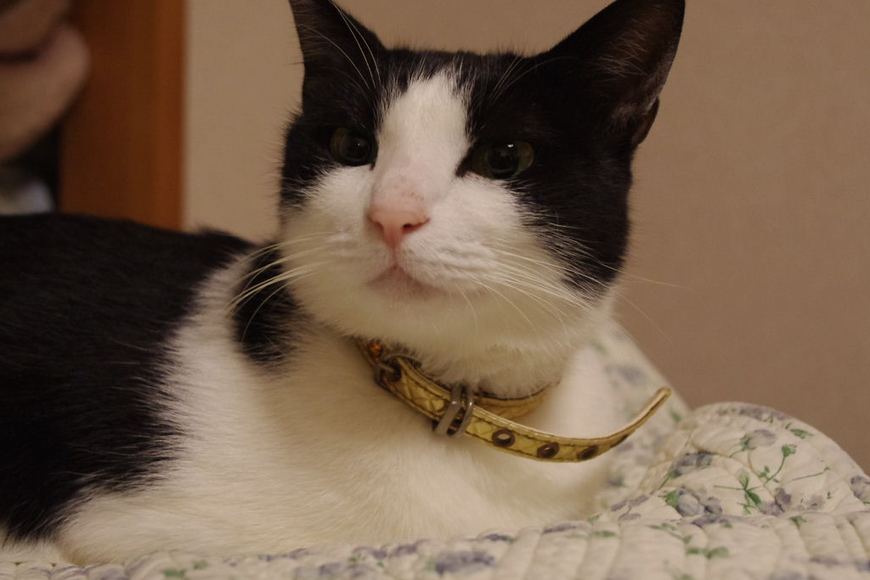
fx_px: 1668
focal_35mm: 69
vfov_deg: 19.7
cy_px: 246
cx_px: 448
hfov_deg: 29.2
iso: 800
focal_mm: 30.63
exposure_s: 1/60
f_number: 4
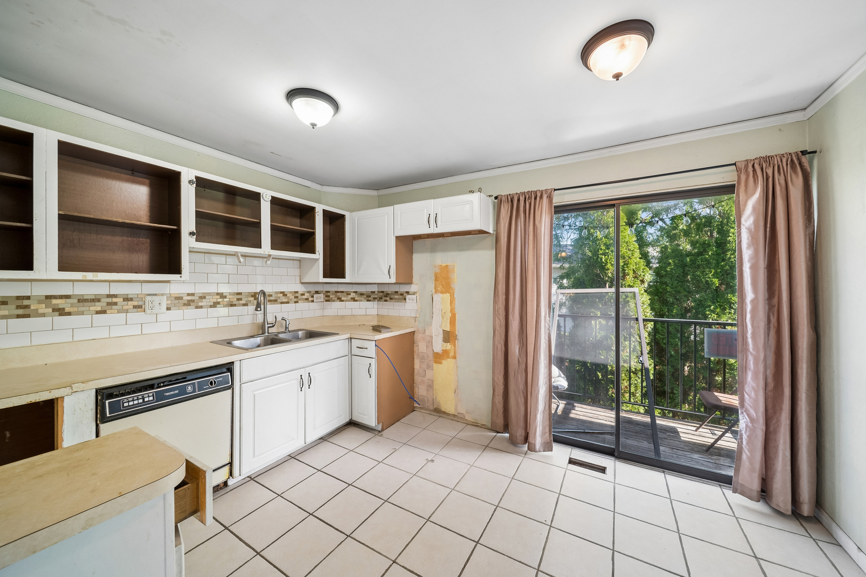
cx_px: 433
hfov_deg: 108.4
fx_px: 313
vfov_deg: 85.4
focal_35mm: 13
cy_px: 288
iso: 400
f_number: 8
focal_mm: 13
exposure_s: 1/20
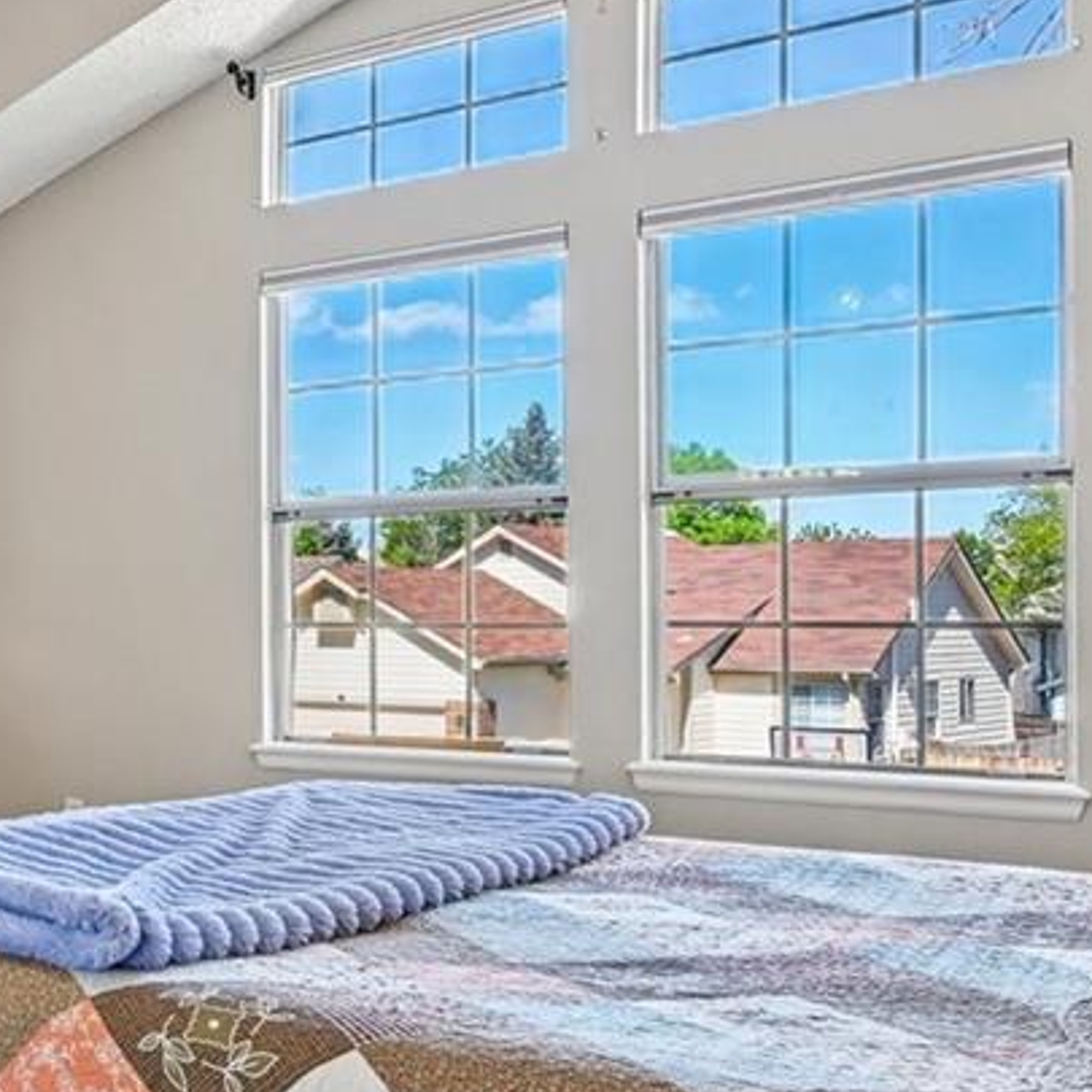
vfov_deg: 36.0
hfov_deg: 29.1
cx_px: -337
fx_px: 1677
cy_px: 599
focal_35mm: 47
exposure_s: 1/15
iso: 200
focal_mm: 14
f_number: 11
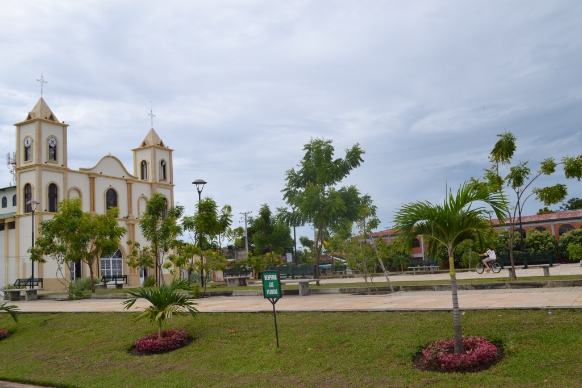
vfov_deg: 36.9
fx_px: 582
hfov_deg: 53.1
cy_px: 194
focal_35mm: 36
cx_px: 291
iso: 100
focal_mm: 24
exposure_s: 1/250
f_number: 8
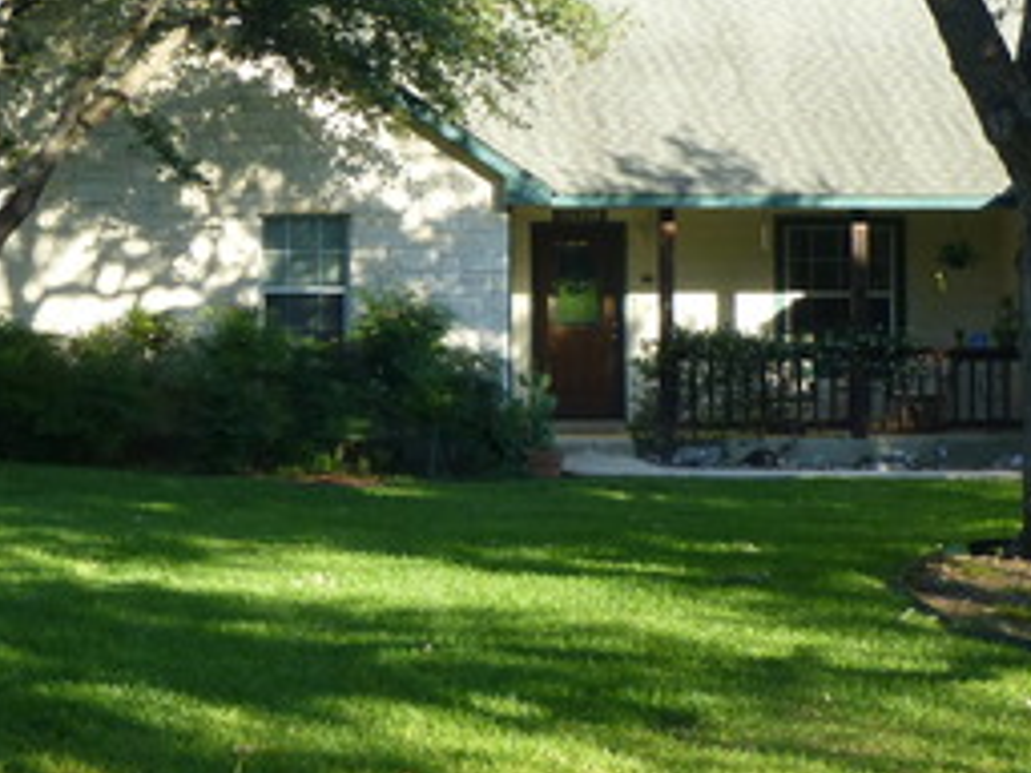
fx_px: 2681
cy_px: 342
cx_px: 560
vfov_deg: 16.4
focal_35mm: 90
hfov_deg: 21.8
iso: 250
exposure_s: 1/500
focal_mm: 6.5
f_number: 3.6
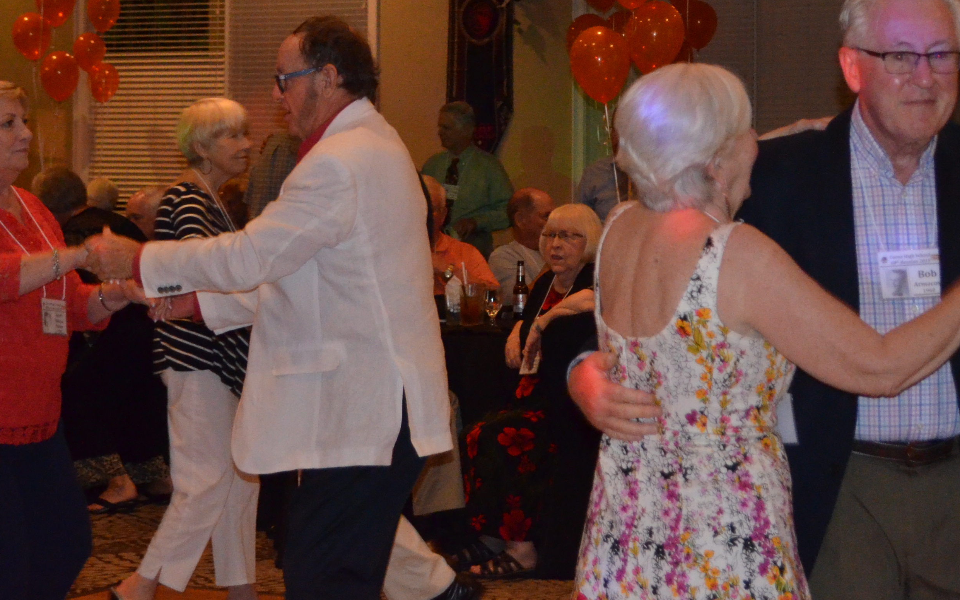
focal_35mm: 106
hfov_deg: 19.6
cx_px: 548
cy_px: -8
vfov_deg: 12.2
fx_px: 2773
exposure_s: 1/60
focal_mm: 35
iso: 3200
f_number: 5
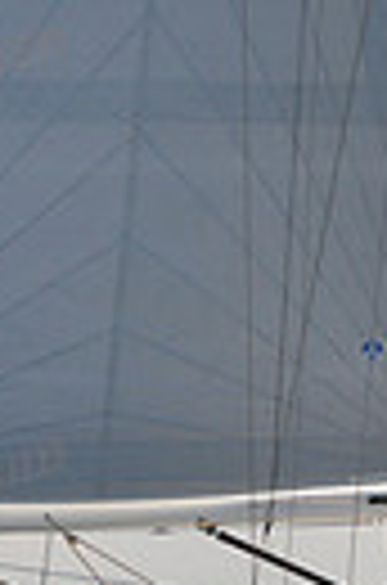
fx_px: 5074
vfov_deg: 6.6
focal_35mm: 313
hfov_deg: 4.4
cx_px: 302
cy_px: 691
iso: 400
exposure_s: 1/800
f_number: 7.1
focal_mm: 70
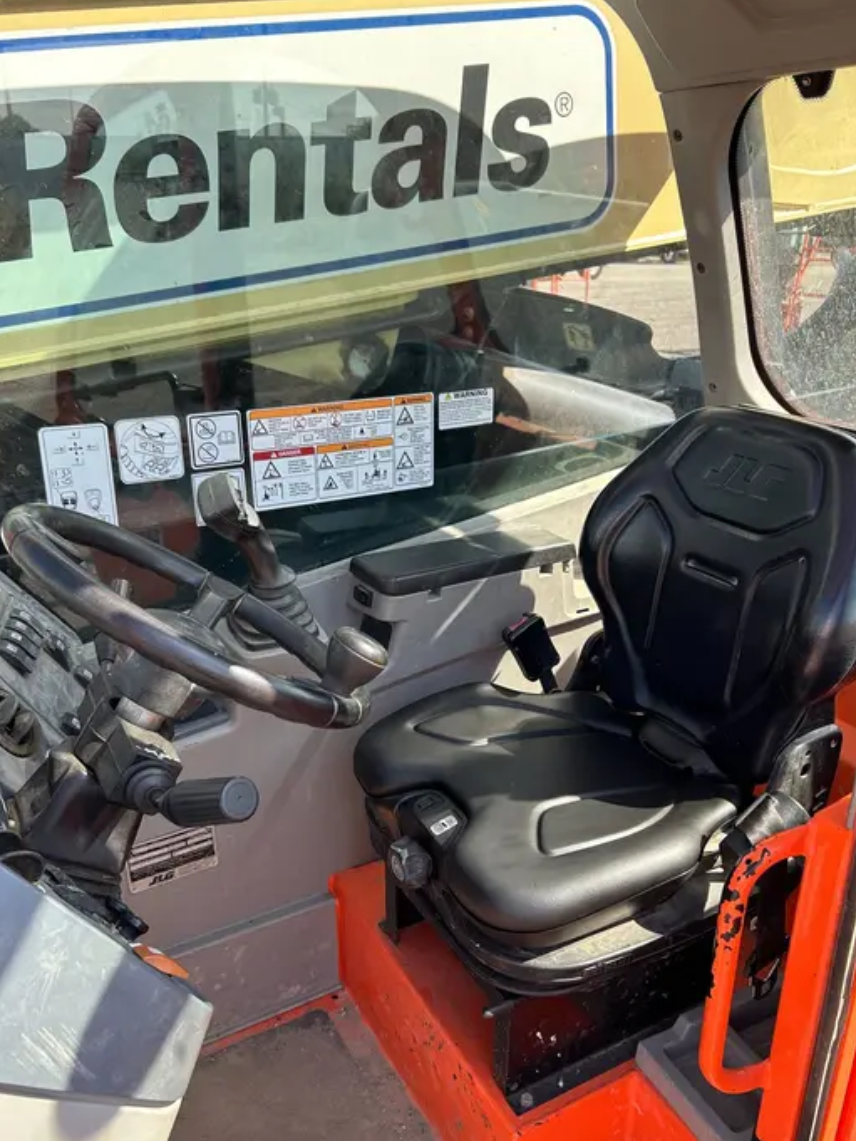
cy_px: 602
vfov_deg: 63.4
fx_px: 923
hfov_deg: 49.7
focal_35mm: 28
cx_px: 407
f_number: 1.5
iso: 50
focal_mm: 5.7
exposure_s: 1/597
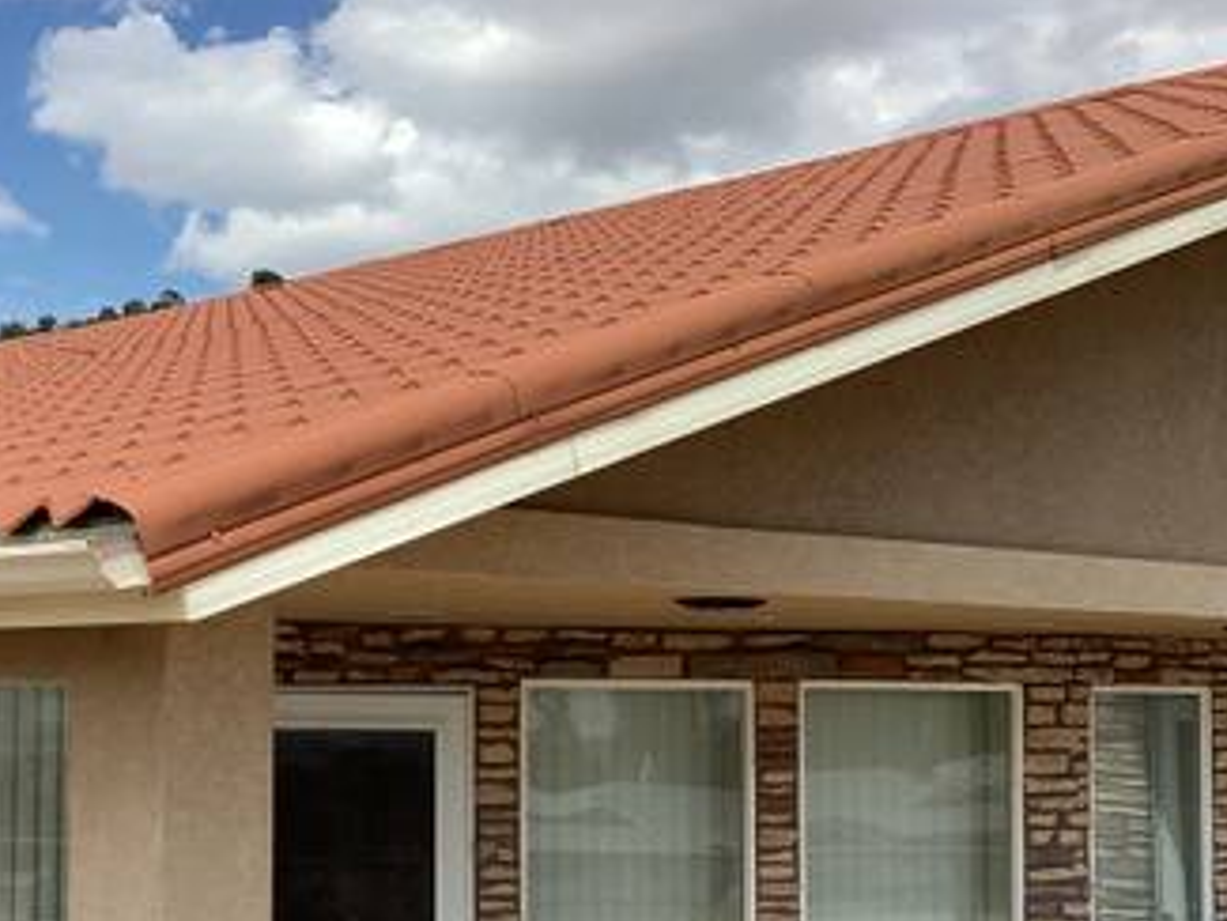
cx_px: 208
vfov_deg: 24.0
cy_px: 570
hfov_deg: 30.7
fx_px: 2163
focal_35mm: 61
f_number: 2.4
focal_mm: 3.3
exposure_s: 1/1733
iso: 25
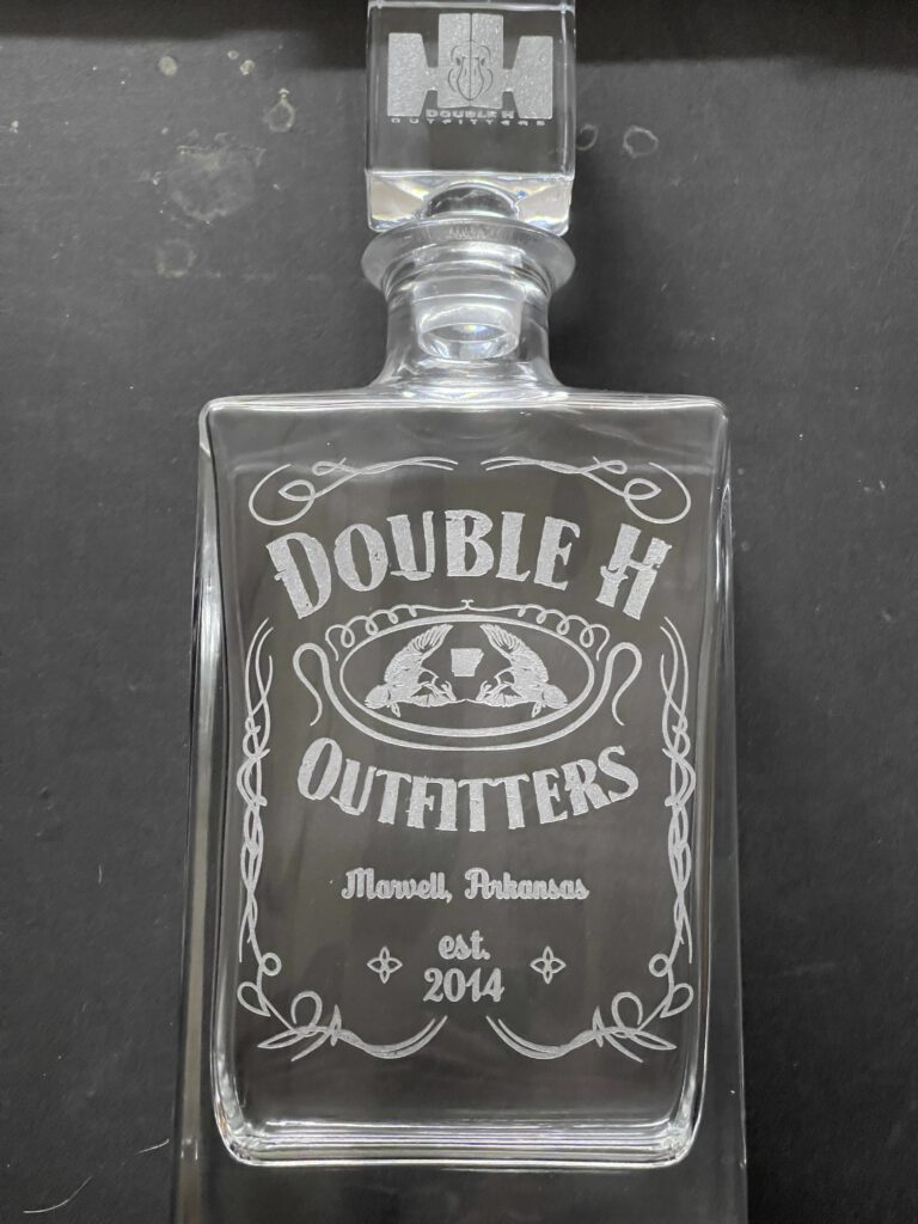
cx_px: 459
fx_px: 2263
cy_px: 612
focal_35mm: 64
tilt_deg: -78.2
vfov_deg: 30.3
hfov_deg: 22.9
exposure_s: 1/35
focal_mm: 7.5
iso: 1250
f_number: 2.2
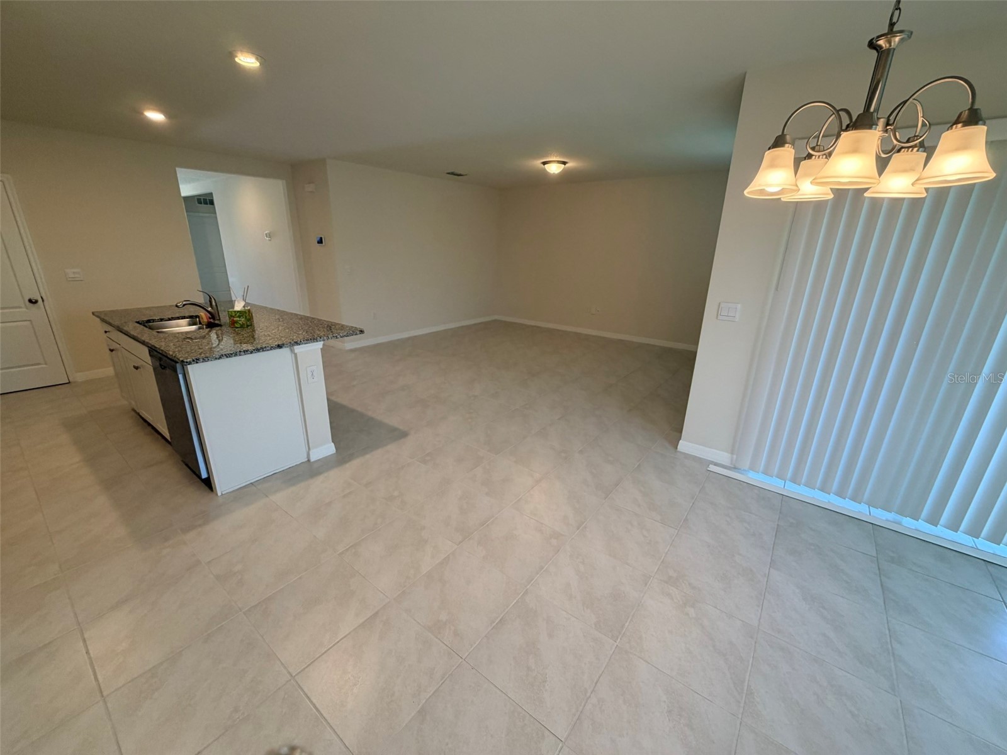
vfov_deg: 85.7
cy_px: 378
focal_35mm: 14
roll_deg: -1.1
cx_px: 504
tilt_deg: -18.8
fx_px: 407
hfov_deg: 102.1
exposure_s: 1/120
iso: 160
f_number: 2.2
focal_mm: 2.22
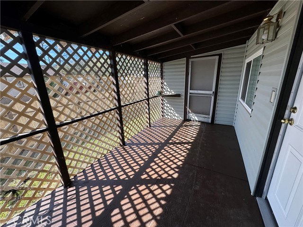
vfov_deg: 85.7
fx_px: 123
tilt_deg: -16.9
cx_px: 152
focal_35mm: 14
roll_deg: +1.9
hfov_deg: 102.1
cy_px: 114
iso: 40
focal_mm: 2.22
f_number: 2.2
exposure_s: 1/203
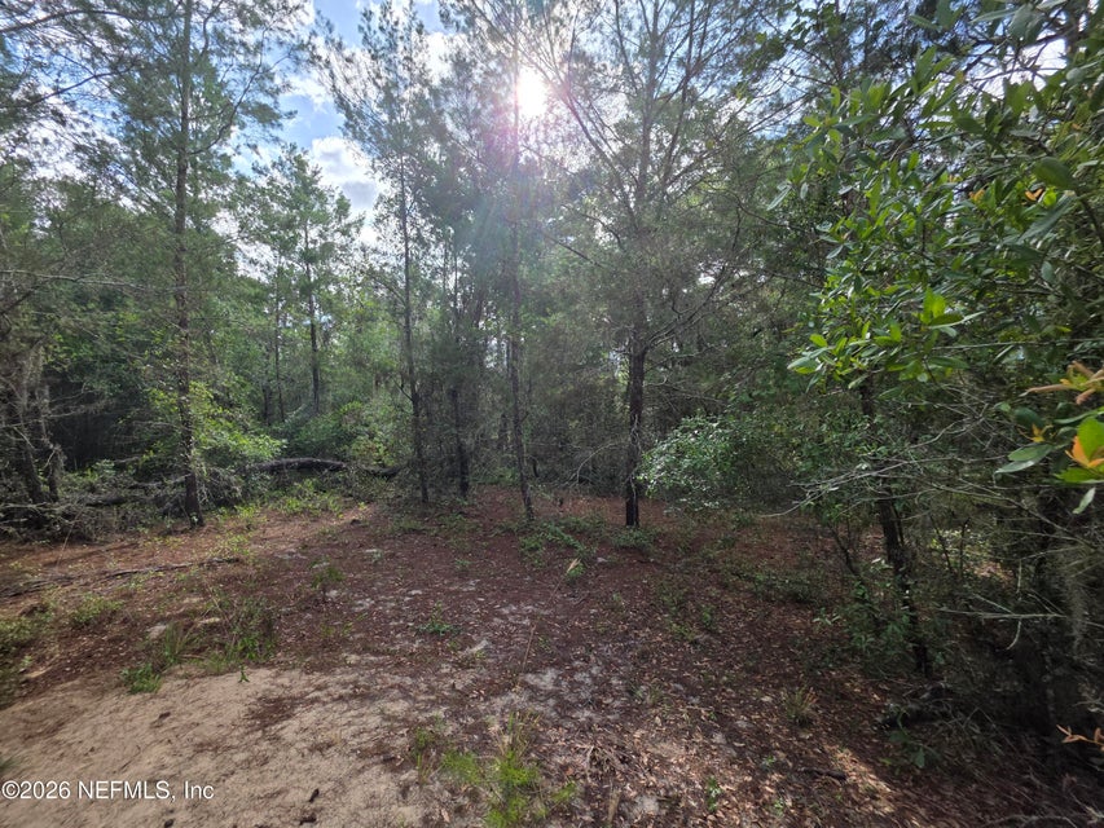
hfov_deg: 106.2
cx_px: 552
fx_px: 415
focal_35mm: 13
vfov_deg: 89.9
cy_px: 414
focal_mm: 2.2
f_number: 1.9
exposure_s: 1/692
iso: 40
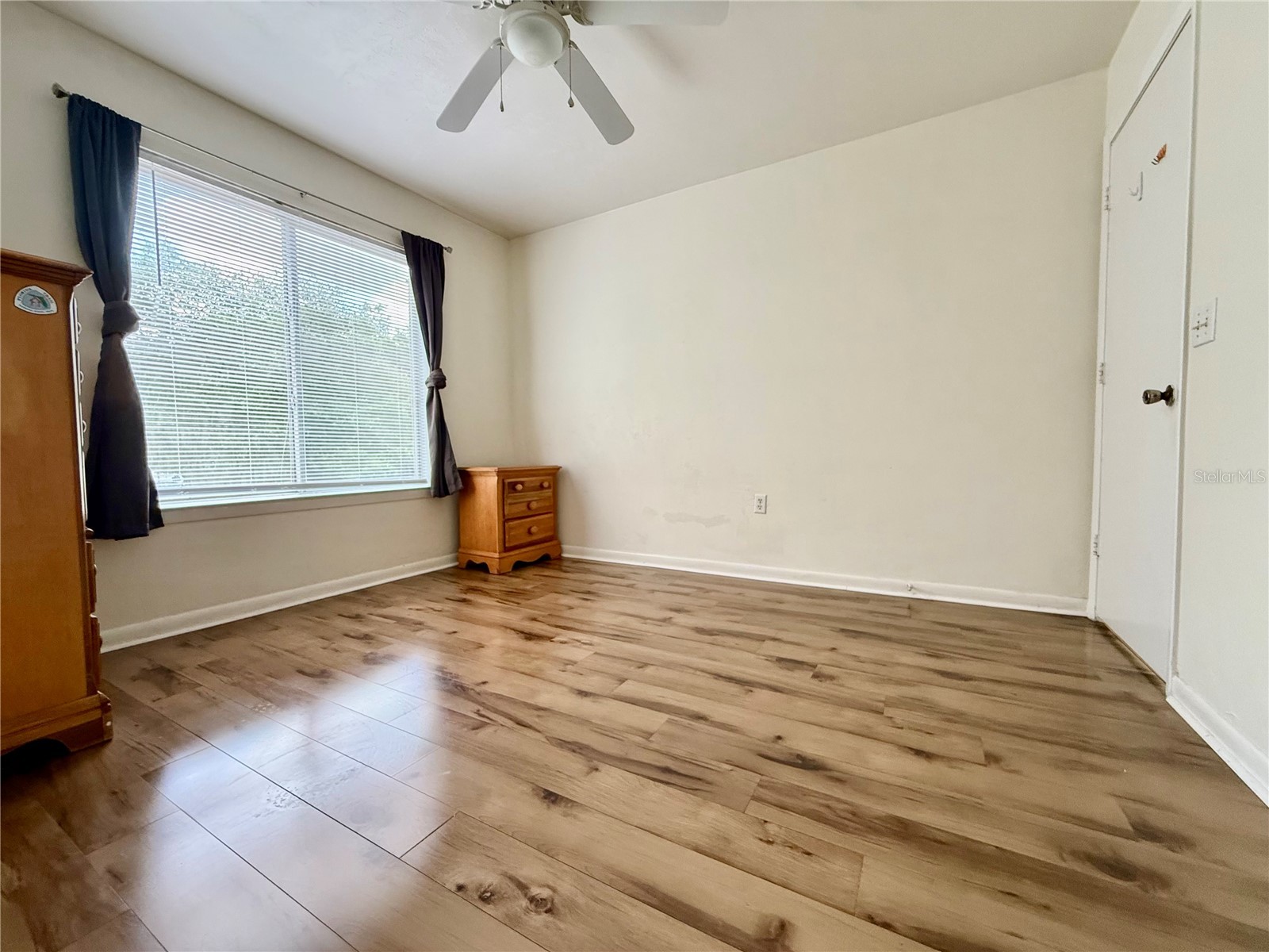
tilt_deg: -2.0
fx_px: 513
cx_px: 634
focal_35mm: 14
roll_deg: +0.3
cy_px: 476
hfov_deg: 102.1
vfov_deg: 85.7
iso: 400
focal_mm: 2.22
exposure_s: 1/79
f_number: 2.2
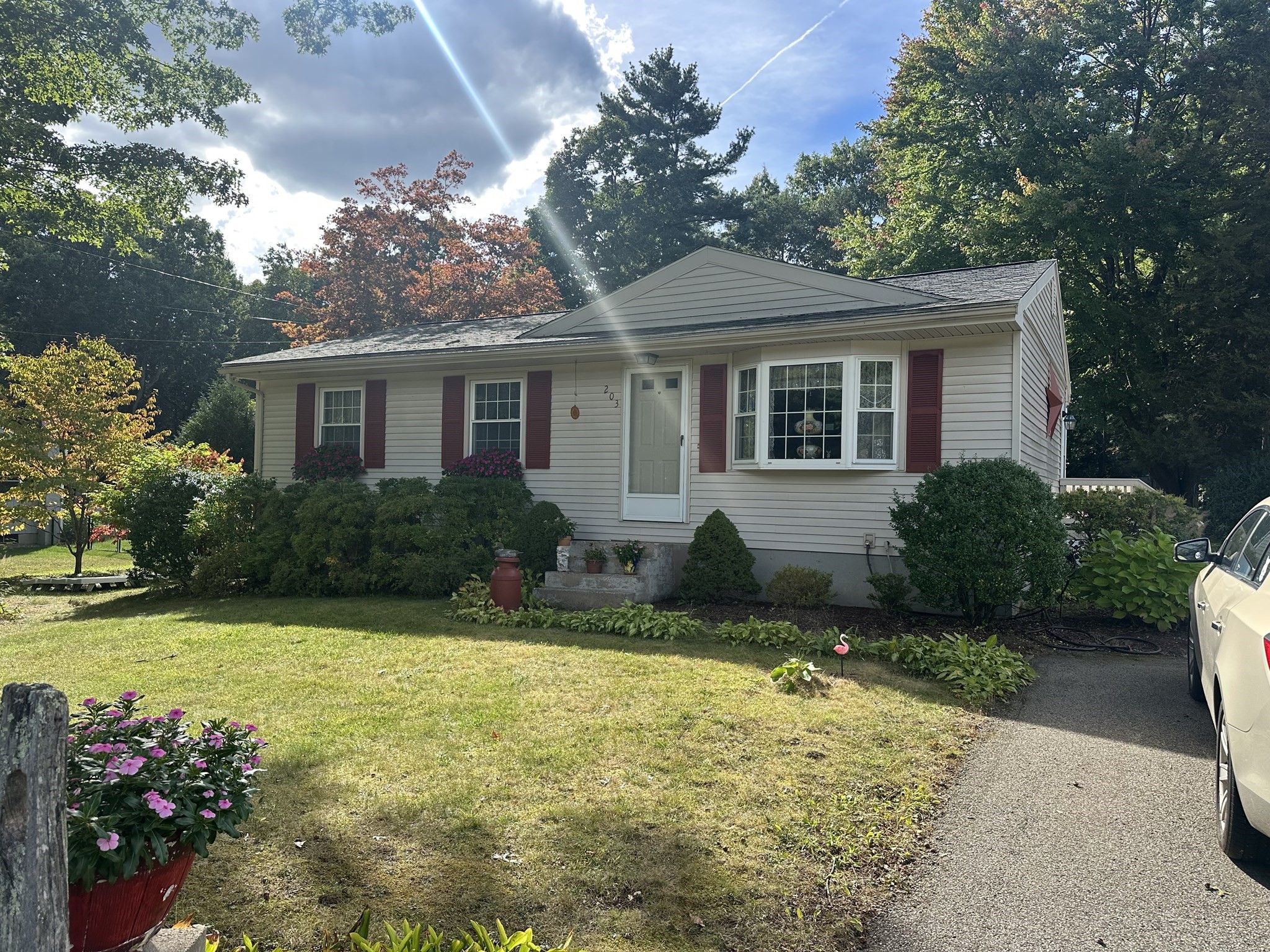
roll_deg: -1.8
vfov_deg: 56.8
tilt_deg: +1.0
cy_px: 476
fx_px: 881
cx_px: 635
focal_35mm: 24
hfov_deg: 71.6
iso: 80
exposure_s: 1/1751
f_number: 1.78
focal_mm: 6.86
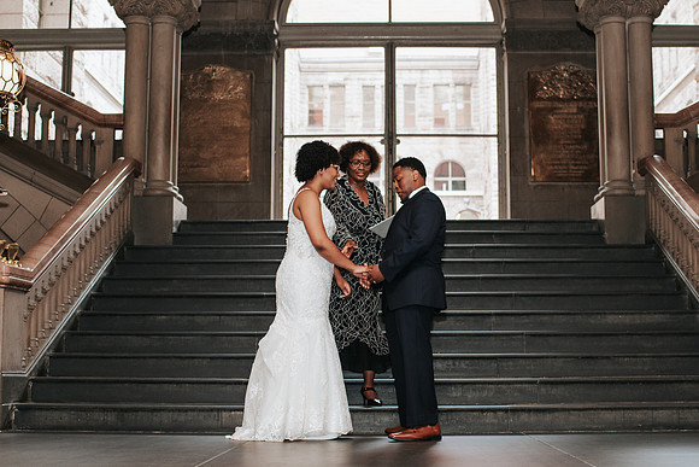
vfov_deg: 26.1
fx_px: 1008
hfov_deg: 38.2
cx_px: 376
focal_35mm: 52
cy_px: 245
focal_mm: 35
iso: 1000
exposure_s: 1/125
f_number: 3.2
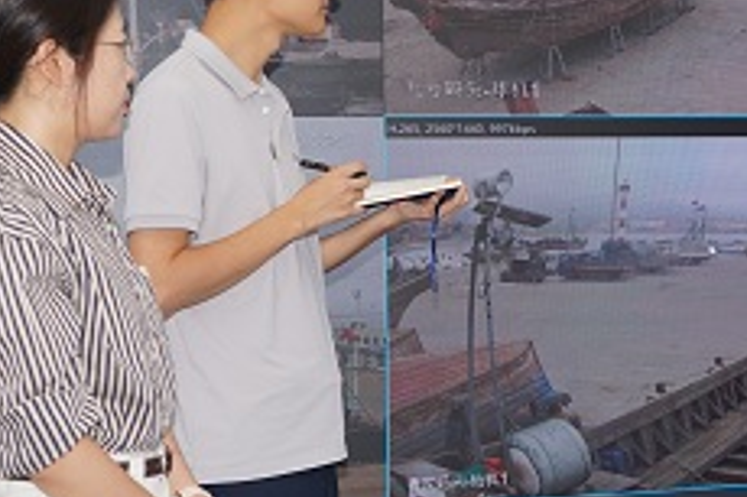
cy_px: 169
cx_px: 728
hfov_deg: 21.5
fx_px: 1908
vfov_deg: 14.8
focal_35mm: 92
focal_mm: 33
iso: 160
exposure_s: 1/160
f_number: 4
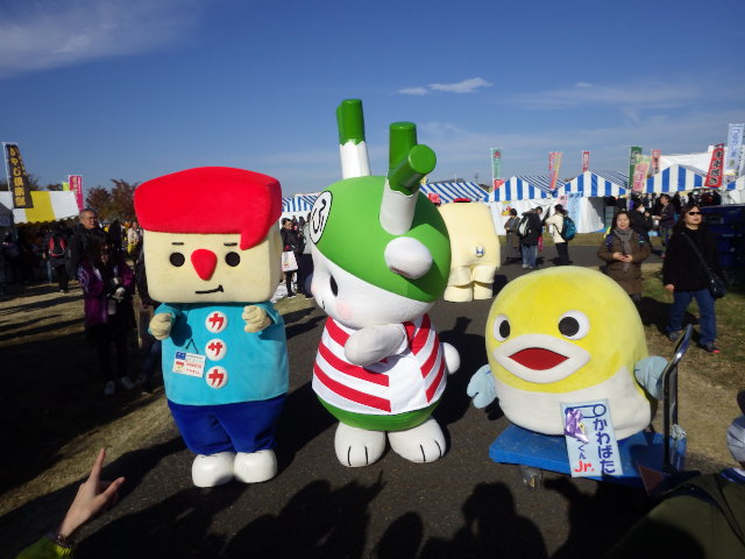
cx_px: 372
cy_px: 280
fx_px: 538
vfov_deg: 54.9
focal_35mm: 25
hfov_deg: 69.4
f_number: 7.9
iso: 125
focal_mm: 4.5
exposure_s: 1/500
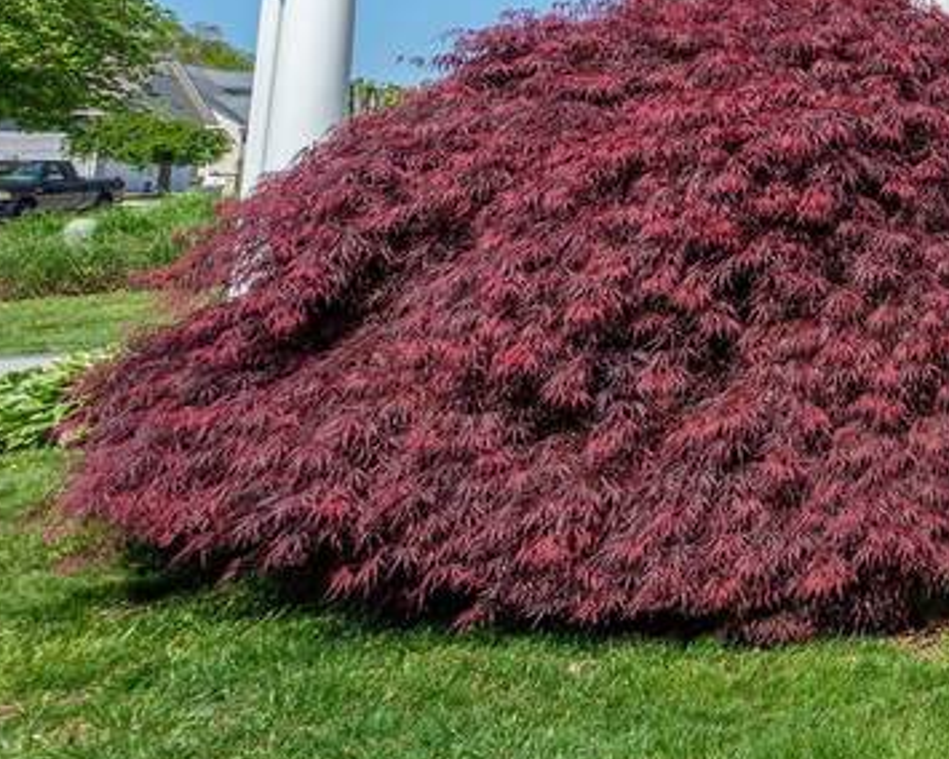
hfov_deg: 24.1
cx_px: 1625
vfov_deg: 32.2
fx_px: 1236
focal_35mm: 44
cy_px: 49
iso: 100
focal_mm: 13
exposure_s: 1/320
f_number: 8
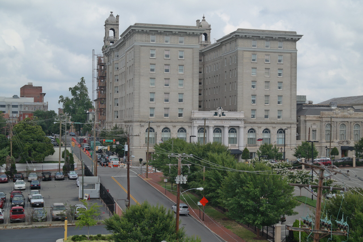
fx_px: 534
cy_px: 121
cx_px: 182
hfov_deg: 37.5
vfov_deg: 25.5
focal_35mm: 53
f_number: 7.1
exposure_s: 1/250
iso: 100
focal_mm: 35
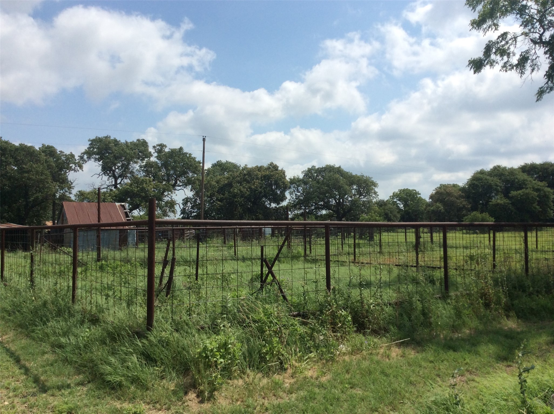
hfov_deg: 56.9
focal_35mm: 32
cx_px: 277
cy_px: 207
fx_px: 511
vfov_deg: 44.0
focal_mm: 3.3
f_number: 2.4
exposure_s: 1/2387
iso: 32
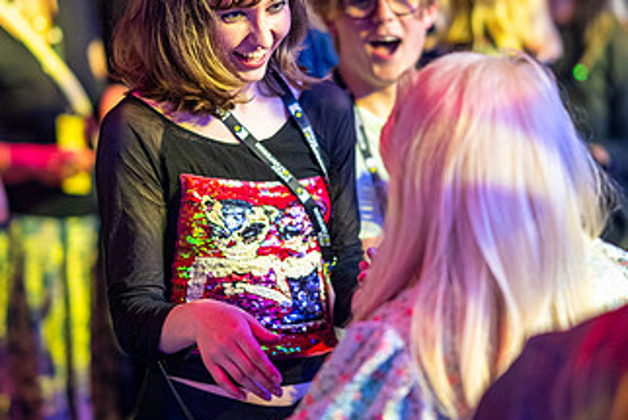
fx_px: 2670
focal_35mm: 153
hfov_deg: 13.4
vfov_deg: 9.0
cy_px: 165
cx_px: 332
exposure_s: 1/200
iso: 1600
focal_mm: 85
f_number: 1.4
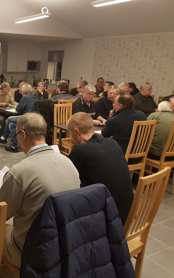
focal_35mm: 37
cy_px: 138
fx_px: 281
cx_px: -11
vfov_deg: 52.7
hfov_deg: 31.1
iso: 200
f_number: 1.7
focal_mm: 4.2
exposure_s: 1/100
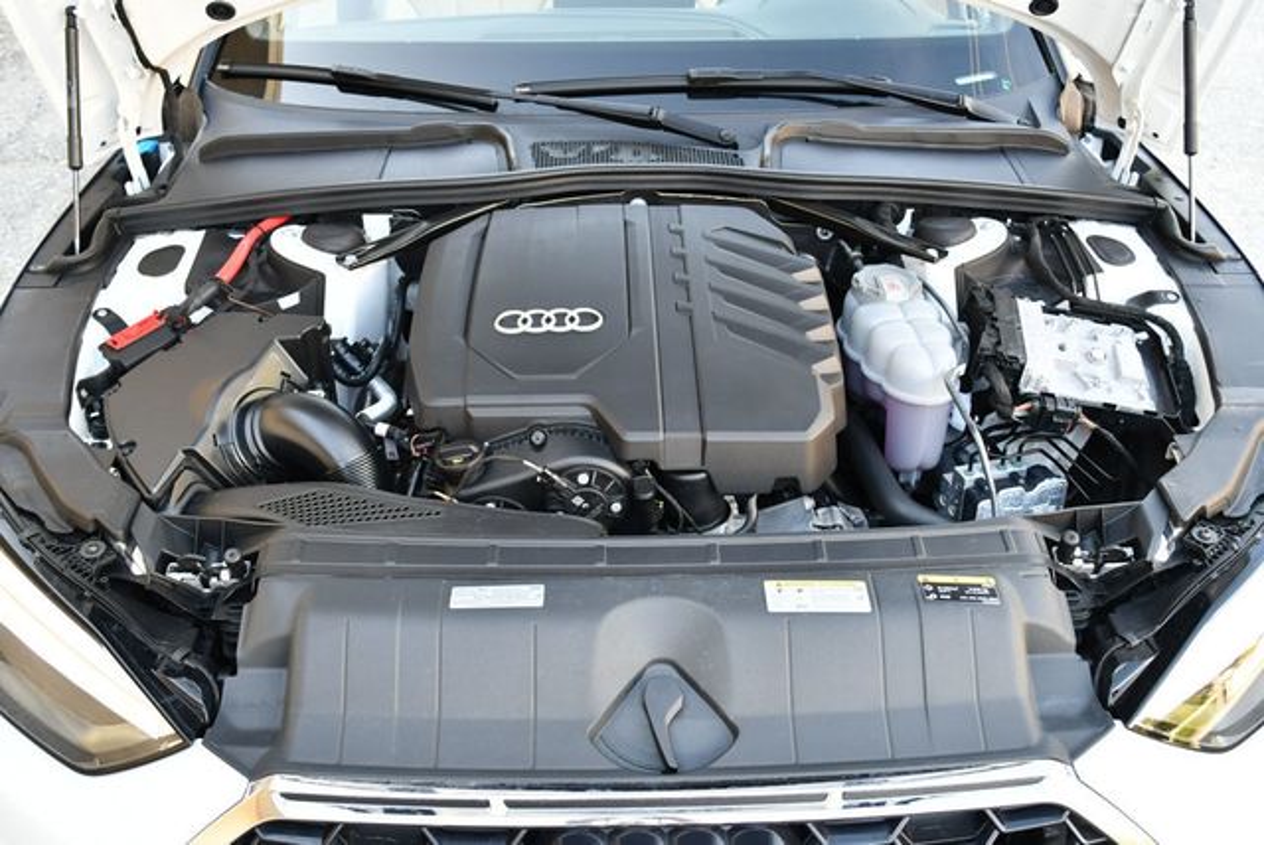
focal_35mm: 36
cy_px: 422
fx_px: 1265
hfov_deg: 53.1
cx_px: 632
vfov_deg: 36.9
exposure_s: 1/250
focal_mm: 18
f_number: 3.5
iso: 560
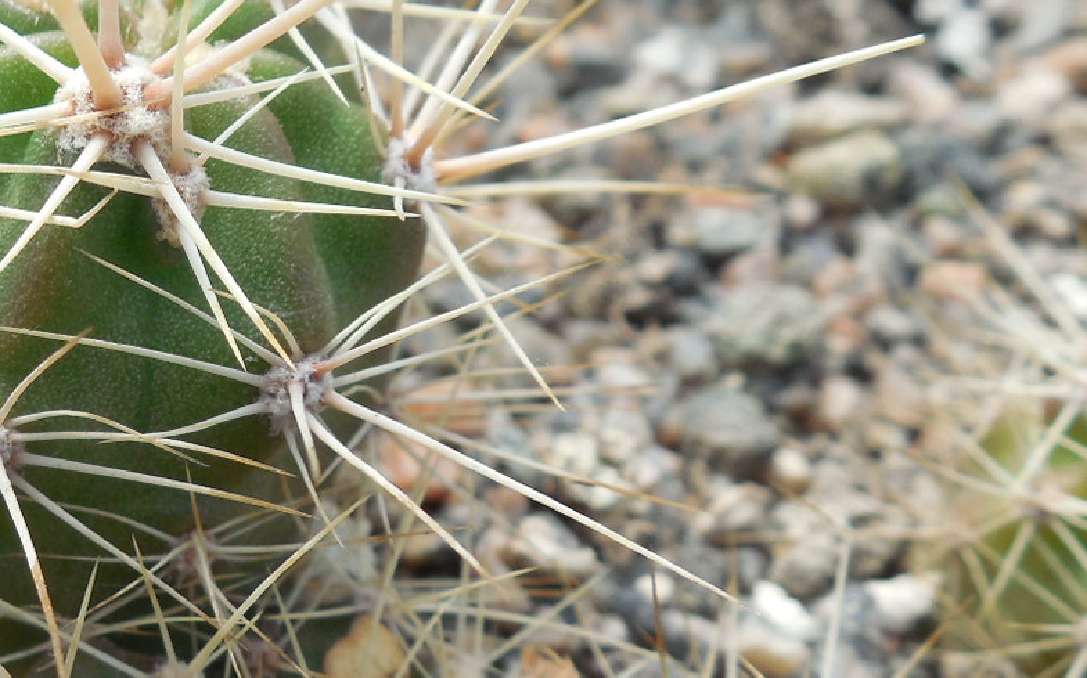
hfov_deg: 29.0
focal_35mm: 67
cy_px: 302
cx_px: 40
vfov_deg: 19.4
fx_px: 1984
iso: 125
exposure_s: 1/320
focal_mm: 5.6
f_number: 3.6
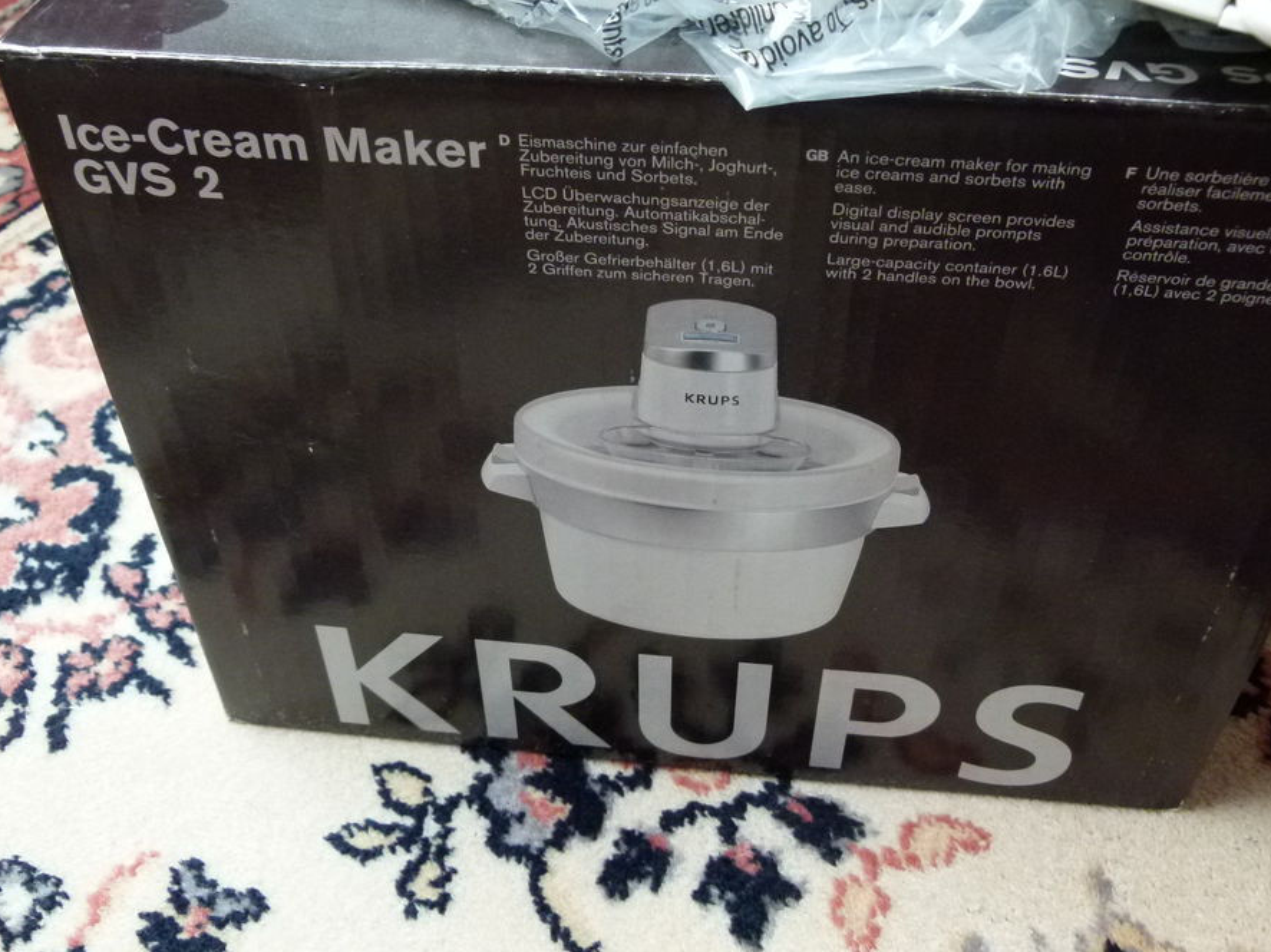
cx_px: 644
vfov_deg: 40.6
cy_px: 434
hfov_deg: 52.6
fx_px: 1285
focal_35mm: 35
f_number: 3
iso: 400
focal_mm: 5.6
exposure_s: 1/60
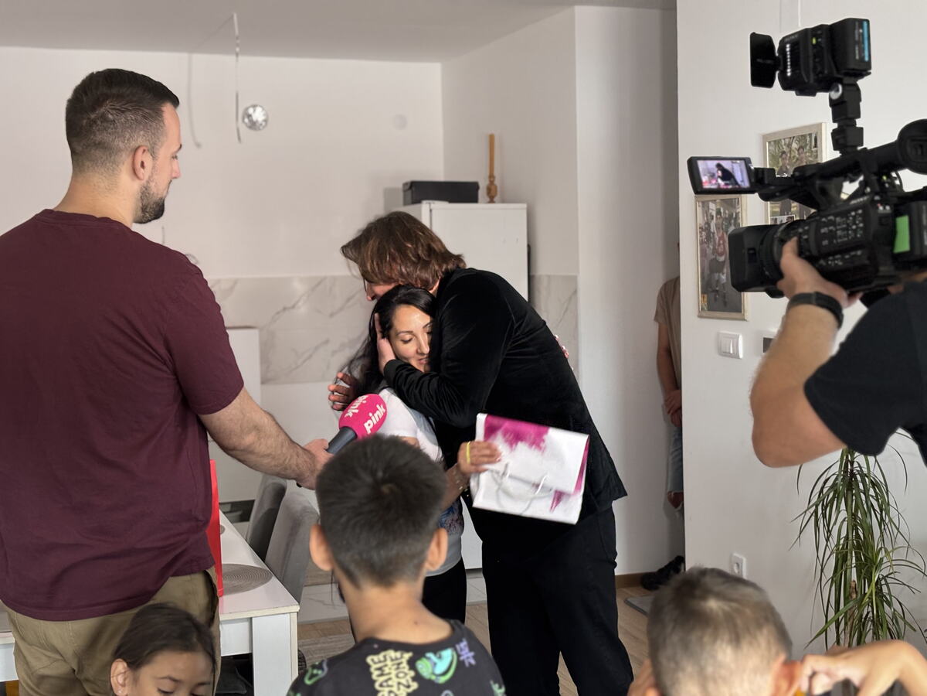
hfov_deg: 36.8
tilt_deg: -4.0
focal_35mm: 52
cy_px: 348
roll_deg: +2.0
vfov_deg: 28.0
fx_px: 1393
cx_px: 464
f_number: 1.6
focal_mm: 5.96
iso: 200
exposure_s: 1/40
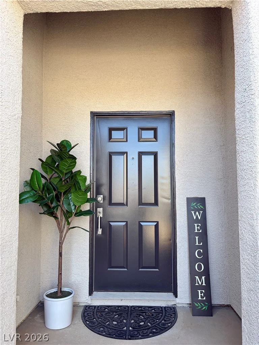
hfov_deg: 53.1
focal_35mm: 26
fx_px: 259
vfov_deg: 67.3
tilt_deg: +5.0
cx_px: 130
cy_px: 172
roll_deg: +0.0
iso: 32
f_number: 1.6
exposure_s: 1/140
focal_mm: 5.96
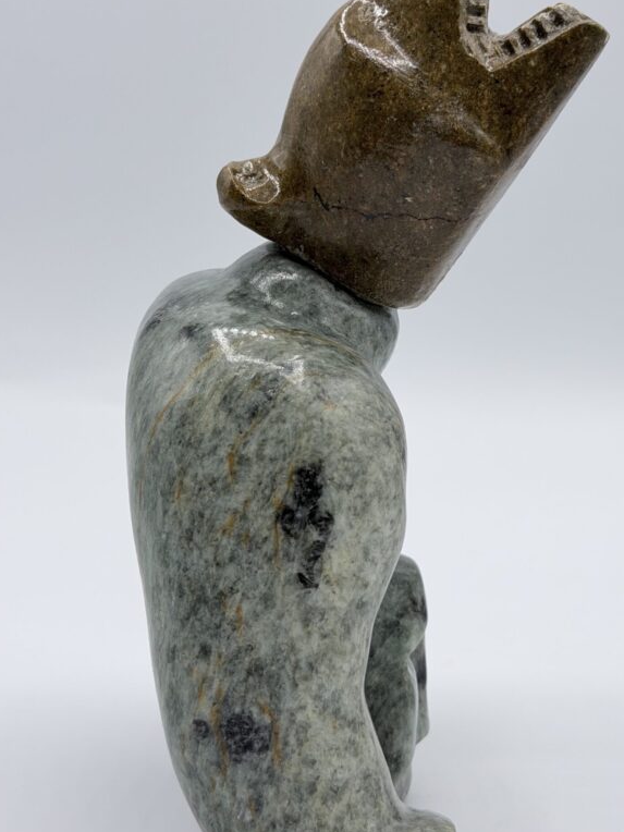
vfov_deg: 28.9
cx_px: 407
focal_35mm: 67
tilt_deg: -7.7
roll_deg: +0.0
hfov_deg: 21.9
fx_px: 1610
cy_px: 364
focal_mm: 6.76
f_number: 1.78
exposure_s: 1/1330
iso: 64
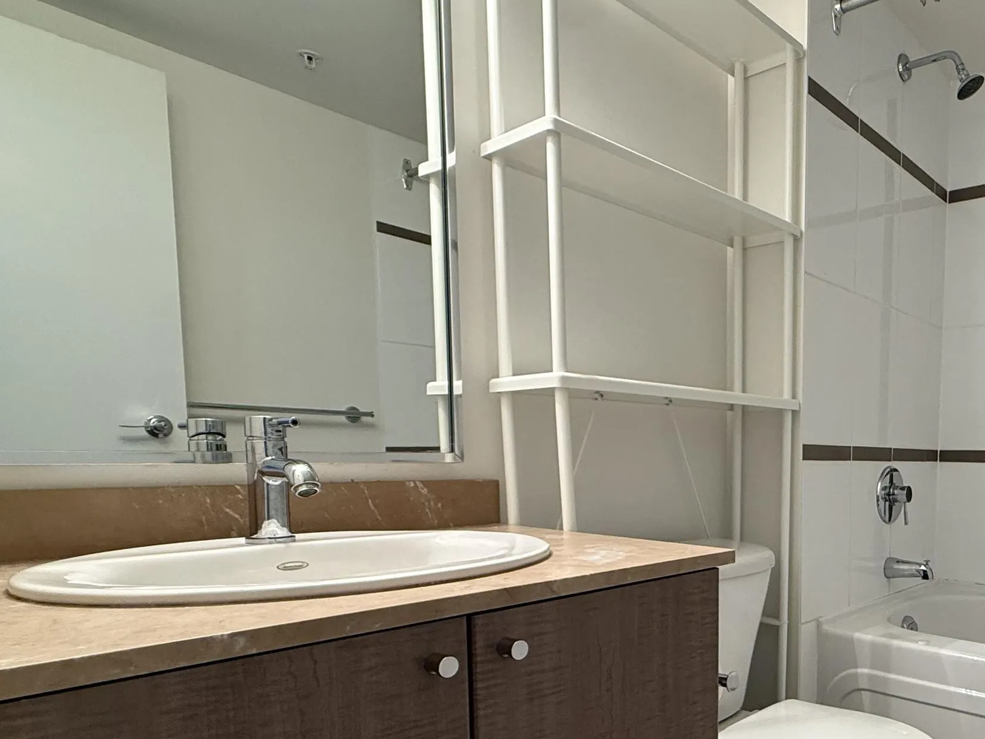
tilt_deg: -5.2
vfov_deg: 51.5
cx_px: 796
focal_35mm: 26
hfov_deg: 61.4
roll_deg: -1.0
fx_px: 740
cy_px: 525
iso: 200
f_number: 2.2
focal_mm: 2.22
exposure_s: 1/120
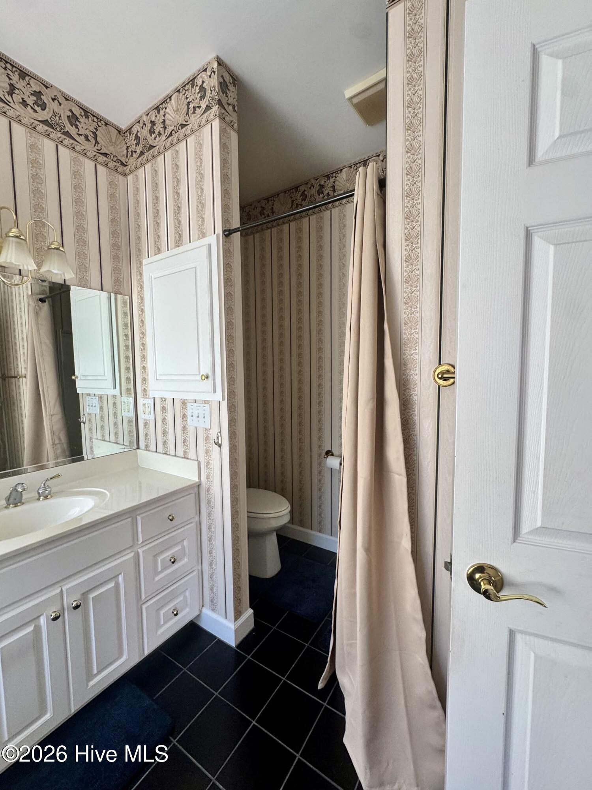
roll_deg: +0.2
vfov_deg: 102.1
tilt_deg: -4.4
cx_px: 296
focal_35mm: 14
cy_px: 395
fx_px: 319
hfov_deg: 85.7
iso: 250
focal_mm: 2.22
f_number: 2.2
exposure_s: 1/99
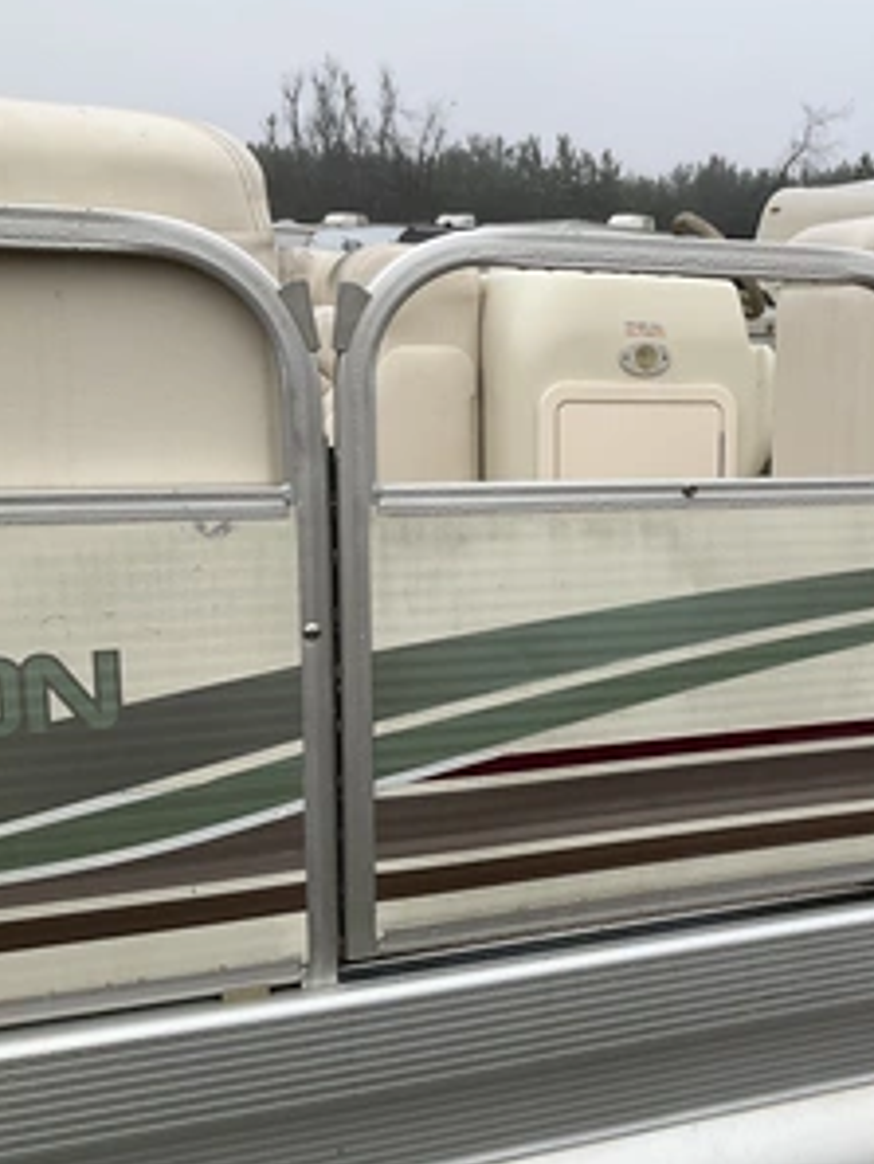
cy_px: 580
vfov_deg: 47.8
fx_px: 1312
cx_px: 713
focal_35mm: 39
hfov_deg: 35.5
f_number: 1.8
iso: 20
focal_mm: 3
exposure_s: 1/204
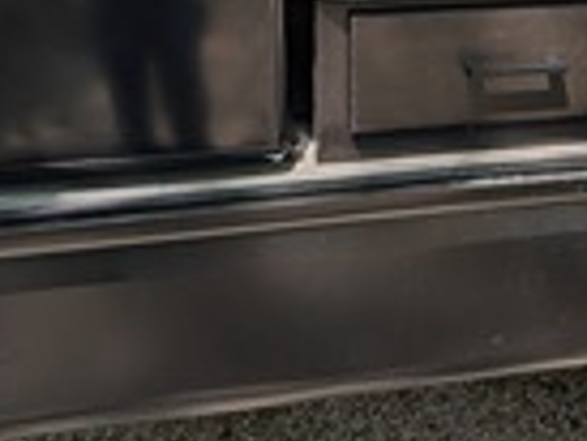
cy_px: -54
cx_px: 463
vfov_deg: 20.0
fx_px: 1188
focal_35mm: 70
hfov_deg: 27.3
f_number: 1.68
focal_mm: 6.9
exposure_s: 1/858
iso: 22
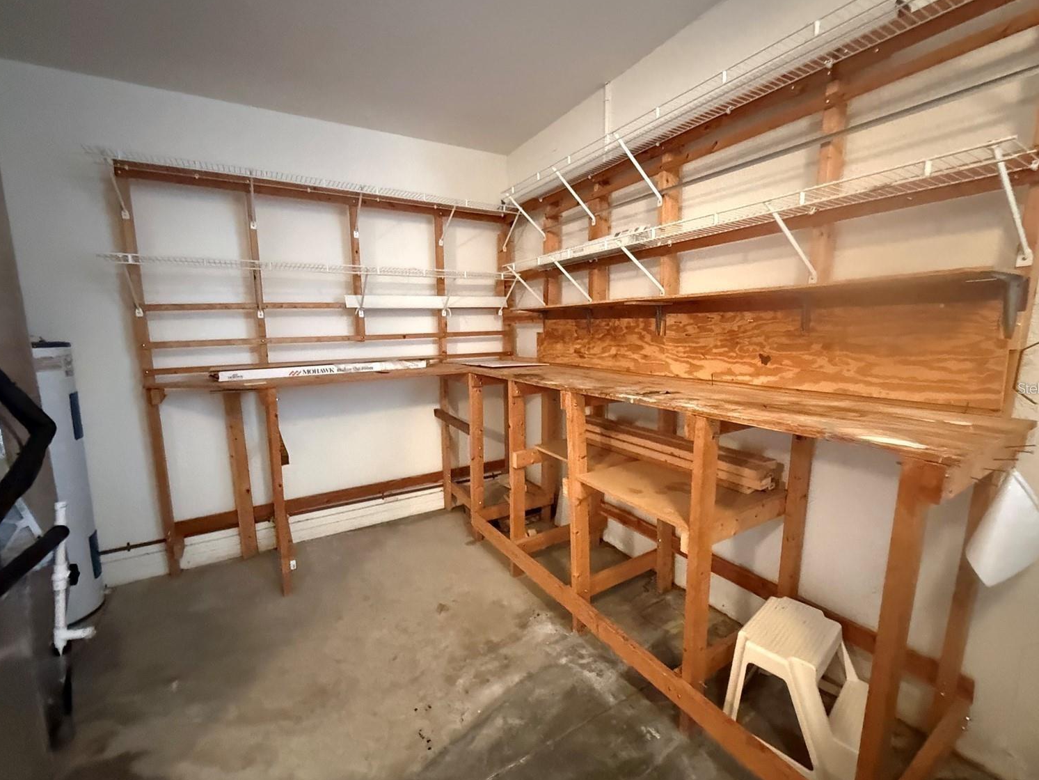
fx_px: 450
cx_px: 527
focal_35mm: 15
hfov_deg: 98.2
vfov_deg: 81.8
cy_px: 388
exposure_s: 1/40
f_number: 2.2
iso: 1250
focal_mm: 2.22
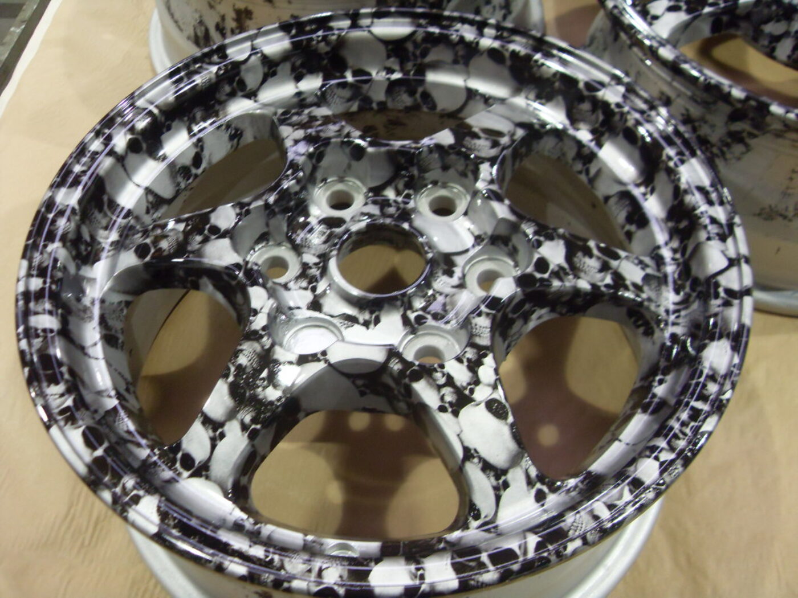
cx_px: 399
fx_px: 807
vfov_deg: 40.7
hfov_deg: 52.6
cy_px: 299
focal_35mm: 35
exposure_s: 1/20
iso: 200
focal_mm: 6.3
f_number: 2.8
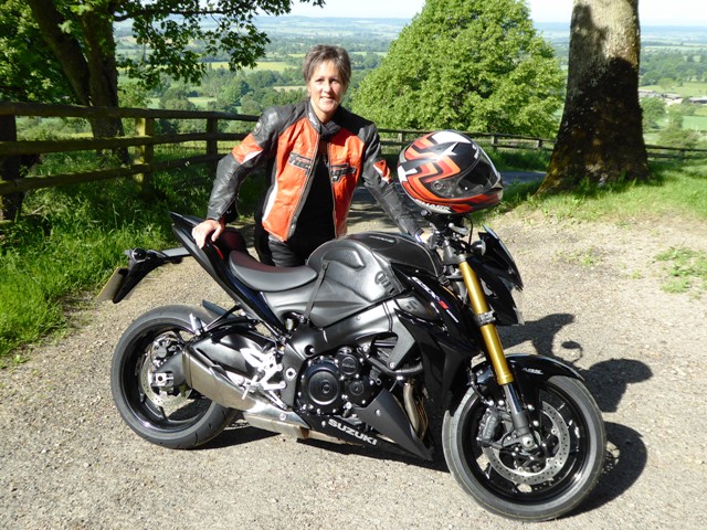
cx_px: 354
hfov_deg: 55.4
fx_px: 674
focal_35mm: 33
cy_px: 265
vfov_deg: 42.9
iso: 100
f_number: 3.6
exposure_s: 1/320
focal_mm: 5.8
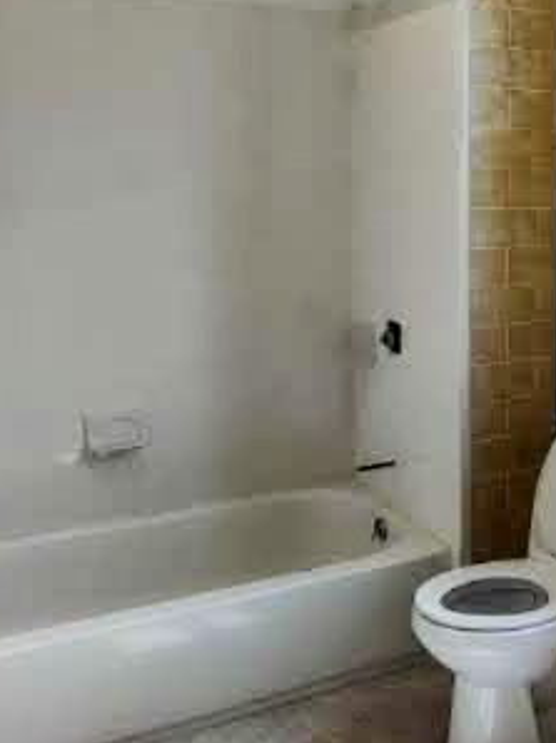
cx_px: 541
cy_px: 289
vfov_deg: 43.6
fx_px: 922
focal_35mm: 43
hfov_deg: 31.3
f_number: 2.2
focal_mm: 2.13
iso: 117
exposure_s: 1/120
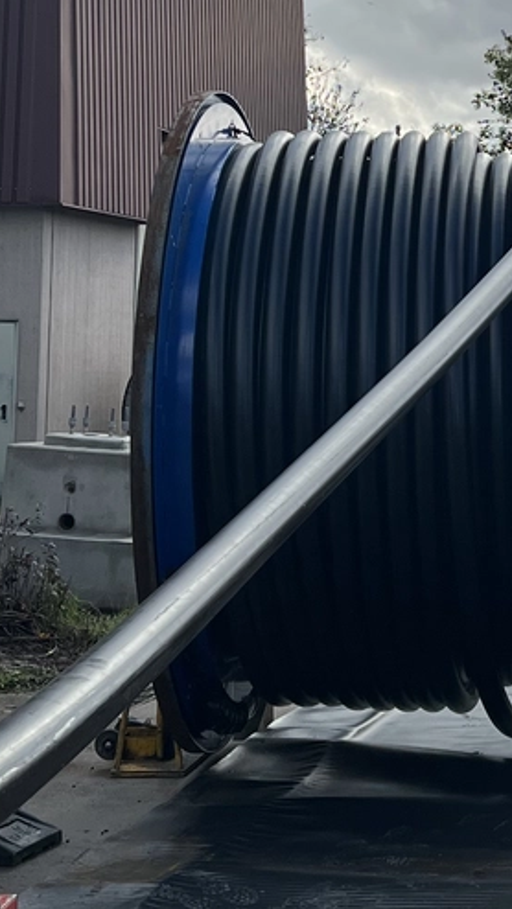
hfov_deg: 13.8
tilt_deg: +3.8
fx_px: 2075
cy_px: 228
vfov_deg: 24.5
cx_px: 552
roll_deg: -0.4
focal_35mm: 86
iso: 50
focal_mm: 5.7
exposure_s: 1/3968
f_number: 1.5
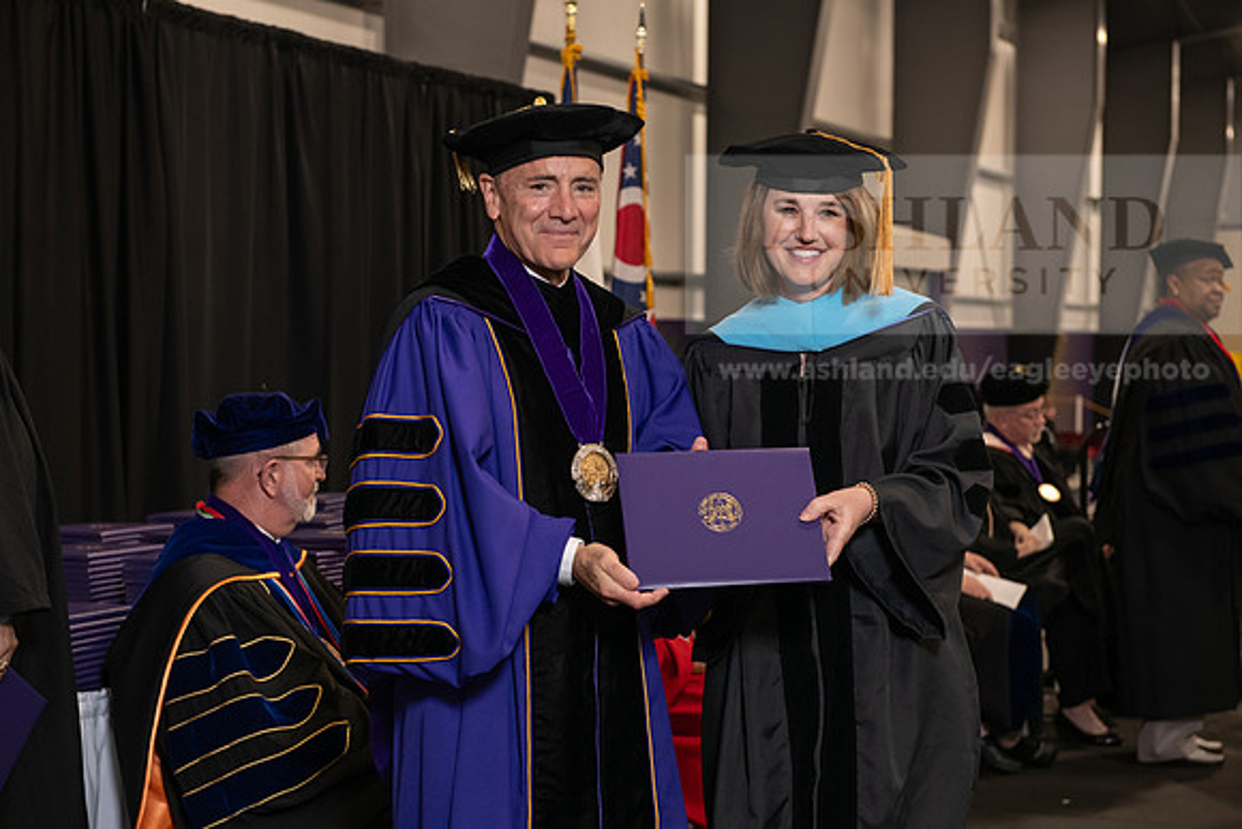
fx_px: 2415
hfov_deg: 28.8
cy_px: 414
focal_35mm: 70
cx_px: 621
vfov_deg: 19.5
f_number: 5
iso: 2000
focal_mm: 70
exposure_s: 1/125
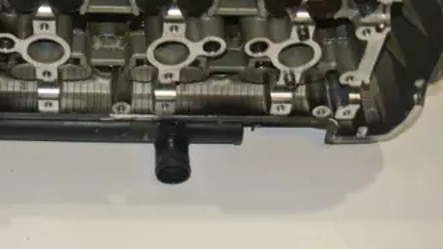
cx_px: 120
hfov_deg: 30.6
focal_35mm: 68
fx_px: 799
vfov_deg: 17.5
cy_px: 32
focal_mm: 15.1
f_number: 4.2
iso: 200
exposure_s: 1/60
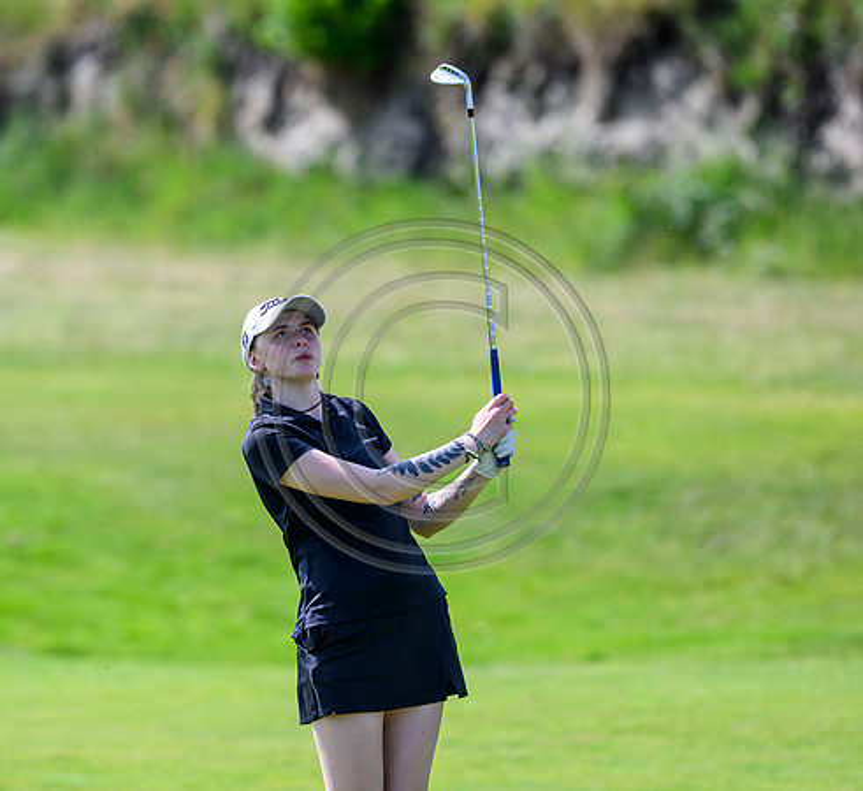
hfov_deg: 3.4
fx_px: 14340
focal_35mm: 530
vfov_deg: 3.2
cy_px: 361
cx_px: 328
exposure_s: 1/3200
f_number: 4
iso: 500
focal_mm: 400
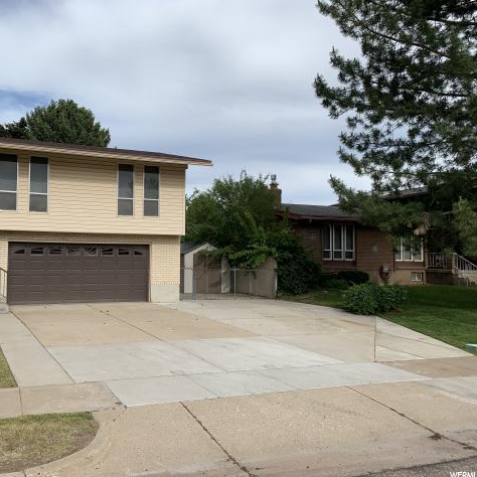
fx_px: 483
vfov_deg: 52.5
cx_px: 160
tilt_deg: +3.8
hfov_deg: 51.6
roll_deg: -1.0
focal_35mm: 31
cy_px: 237
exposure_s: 1/2364
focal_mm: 4.25
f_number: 1.8
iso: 25
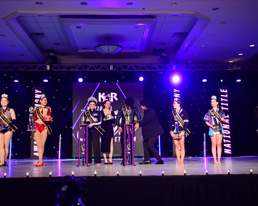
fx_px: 344
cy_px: 99
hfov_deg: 41.2
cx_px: 126
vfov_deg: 33.4
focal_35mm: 45
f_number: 2.8
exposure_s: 1/800
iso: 2500
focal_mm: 38
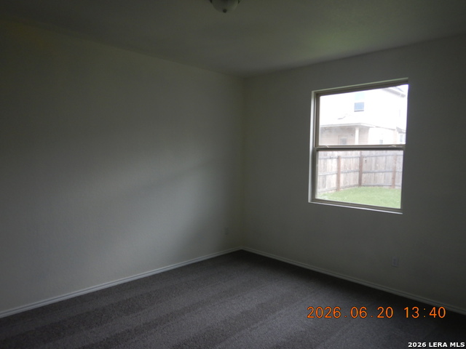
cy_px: 174
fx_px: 323
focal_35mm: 24
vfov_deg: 56.8
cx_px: 233
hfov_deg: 71.6
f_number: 2.8
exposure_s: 1/100
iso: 125
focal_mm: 4.3
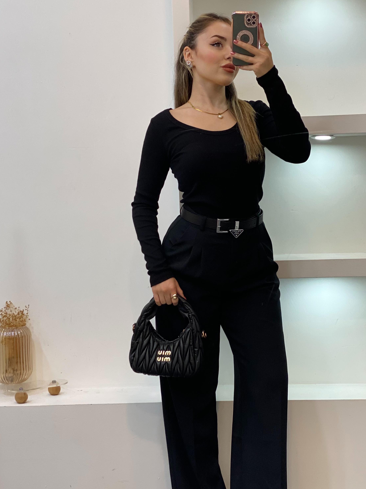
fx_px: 1001
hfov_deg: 20.7
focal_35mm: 71
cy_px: 264
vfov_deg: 27.4
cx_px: 214
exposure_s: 1/100
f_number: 2
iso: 80
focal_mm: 6
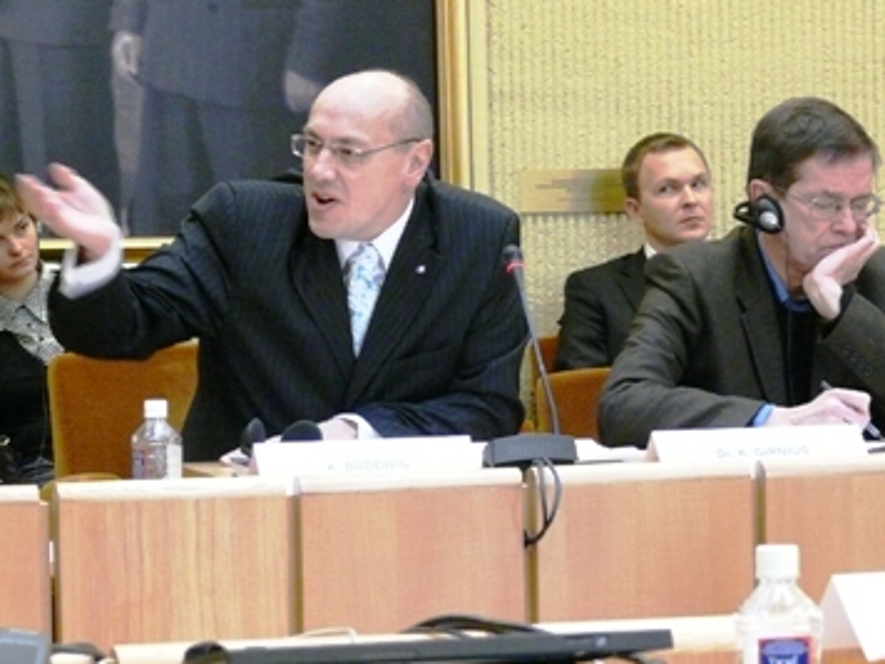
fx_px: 4218
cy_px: 306
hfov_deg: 12.0
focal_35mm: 165
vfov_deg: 9.0
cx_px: 418
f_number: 3.6
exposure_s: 1/60
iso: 800
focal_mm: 27.7
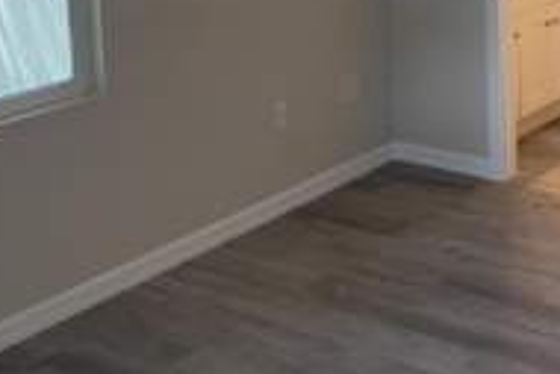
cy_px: -127
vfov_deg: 19.7
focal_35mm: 63
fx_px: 981
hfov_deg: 30.2
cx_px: 522
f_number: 1.78
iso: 100
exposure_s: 1/120
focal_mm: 6.76
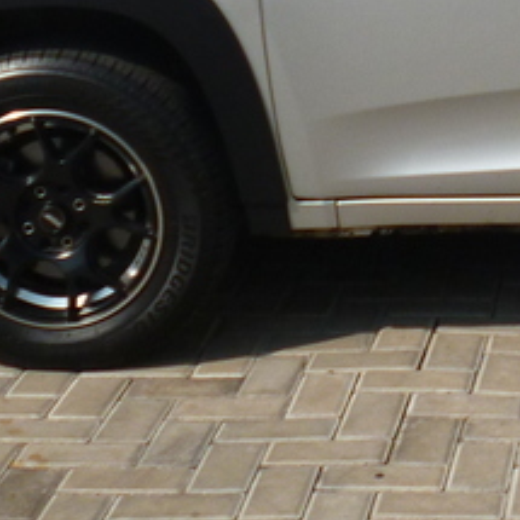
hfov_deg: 12.3
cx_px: 793
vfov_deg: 12.7
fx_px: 2294
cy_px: -80
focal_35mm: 135
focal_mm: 5.7
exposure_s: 1/160
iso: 100
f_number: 10
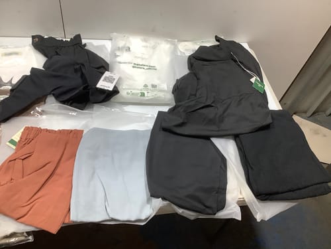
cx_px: 166
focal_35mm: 31
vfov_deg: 45.4
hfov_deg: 58.4
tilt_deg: -53.8
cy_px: 124
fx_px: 296
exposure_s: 1/100
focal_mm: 3.3
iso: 100
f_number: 2.4
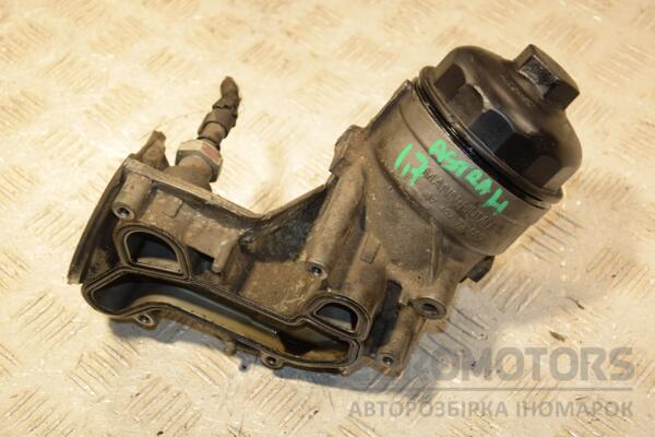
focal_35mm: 72
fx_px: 1310
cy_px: 218
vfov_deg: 18.9
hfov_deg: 28.1
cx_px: 328
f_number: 4.8
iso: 800
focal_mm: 48
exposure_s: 1/200
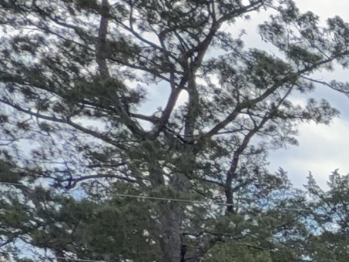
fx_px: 958
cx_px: 935
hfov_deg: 12.9
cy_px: 575
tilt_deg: -8.0
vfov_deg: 12.9
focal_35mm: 95
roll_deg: +0.2
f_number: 2.2
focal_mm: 2.22
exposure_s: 1/502
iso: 40
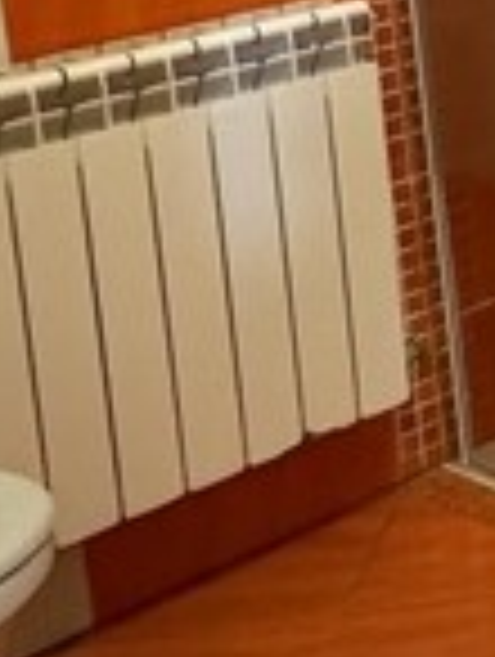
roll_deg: +3.7
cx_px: 1062
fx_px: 1863
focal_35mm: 98
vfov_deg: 18.8
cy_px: -153
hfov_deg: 12.8
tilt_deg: -7.4
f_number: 2.2
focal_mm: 2.22
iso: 800
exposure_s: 1/50
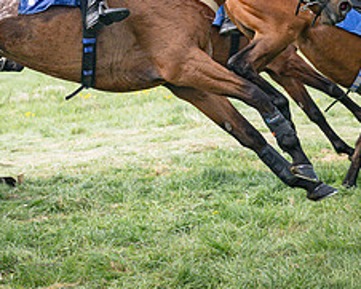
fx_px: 2095
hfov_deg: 9.8
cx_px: 45
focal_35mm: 196
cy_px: -40
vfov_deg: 7.8
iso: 400
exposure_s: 1/2500
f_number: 5
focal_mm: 70
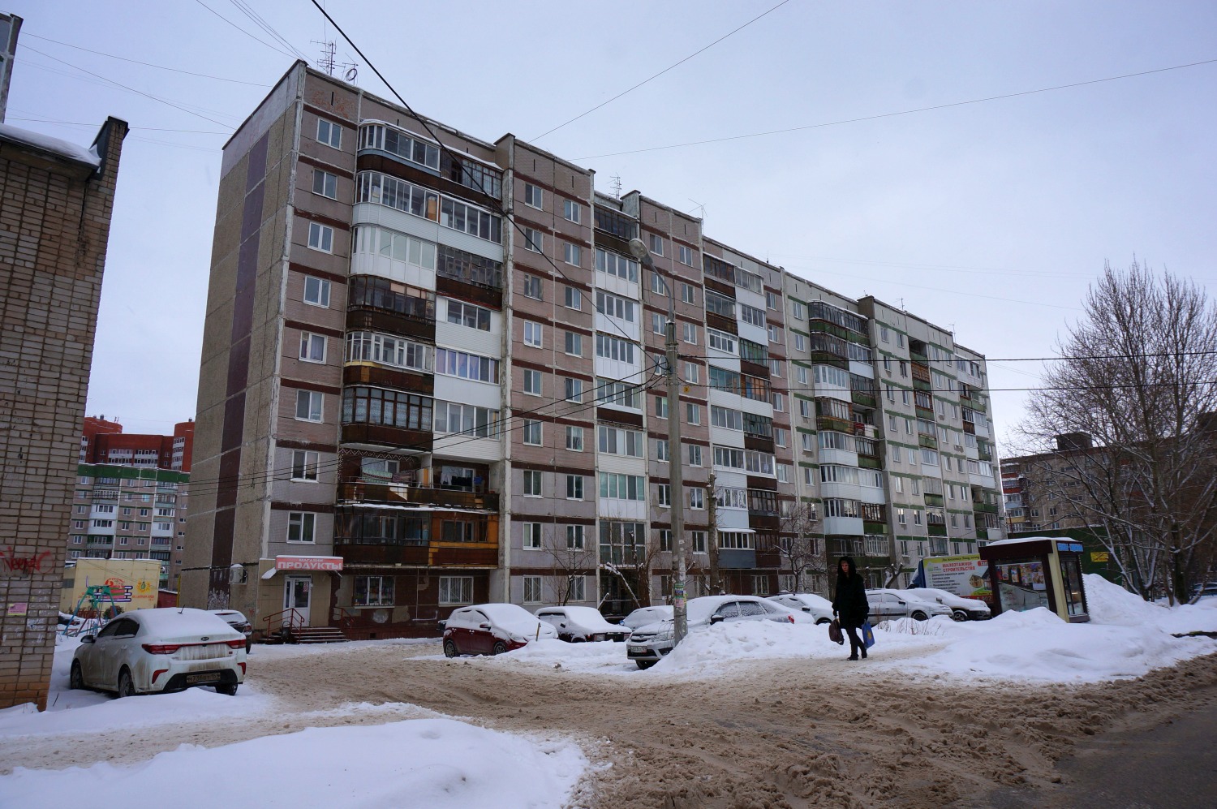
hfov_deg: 73.8
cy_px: 404
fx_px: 811
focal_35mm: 24
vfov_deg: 53.0
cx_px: 608
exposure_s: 1/80
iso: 100
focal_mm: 16
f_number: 9
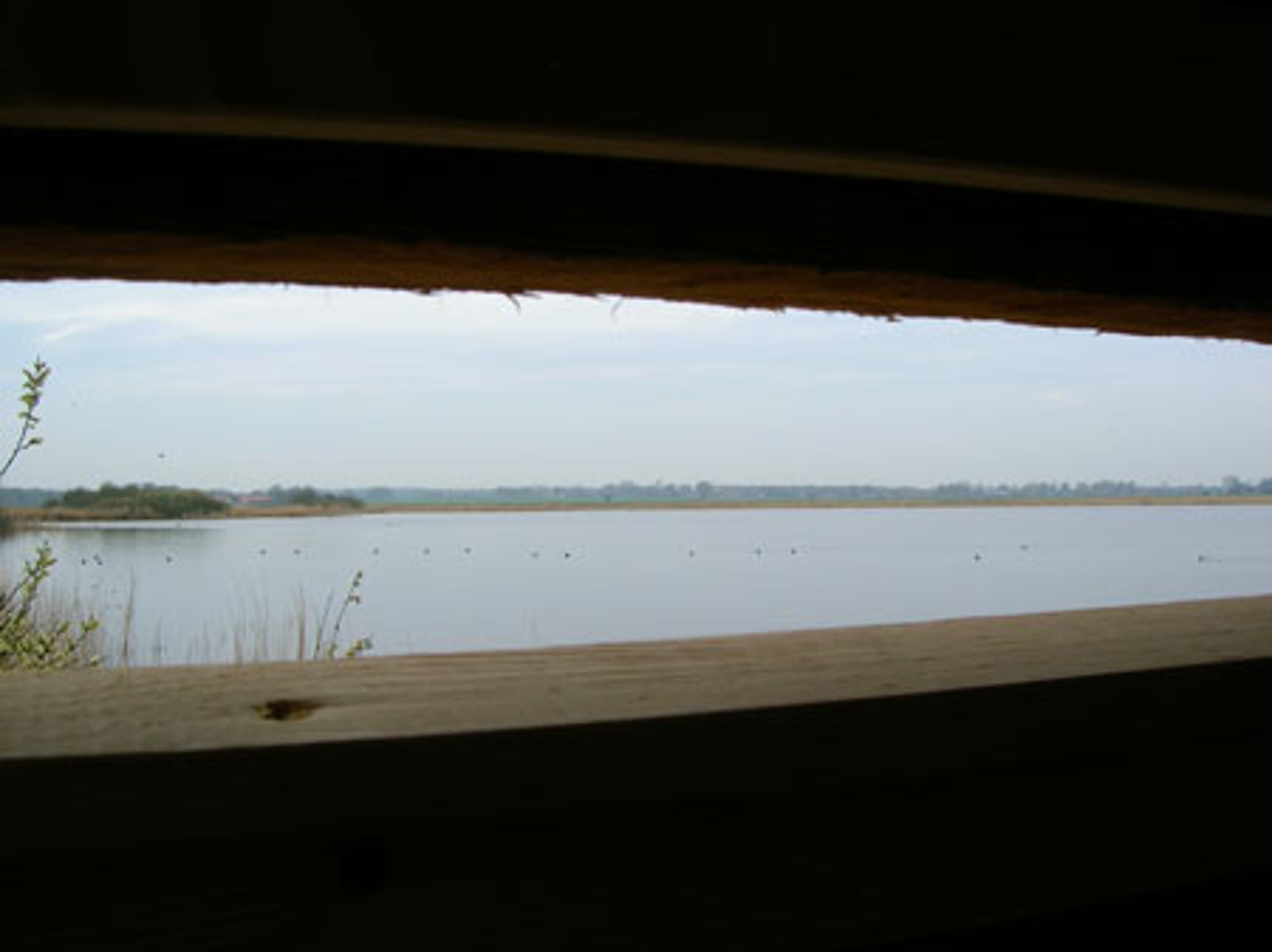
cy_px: 476
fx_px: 1249
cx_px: 636
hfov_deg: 54.0
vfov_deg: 41.8
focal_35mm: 34
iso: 50
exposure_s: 1/397
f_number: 4.9
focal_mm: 5.7
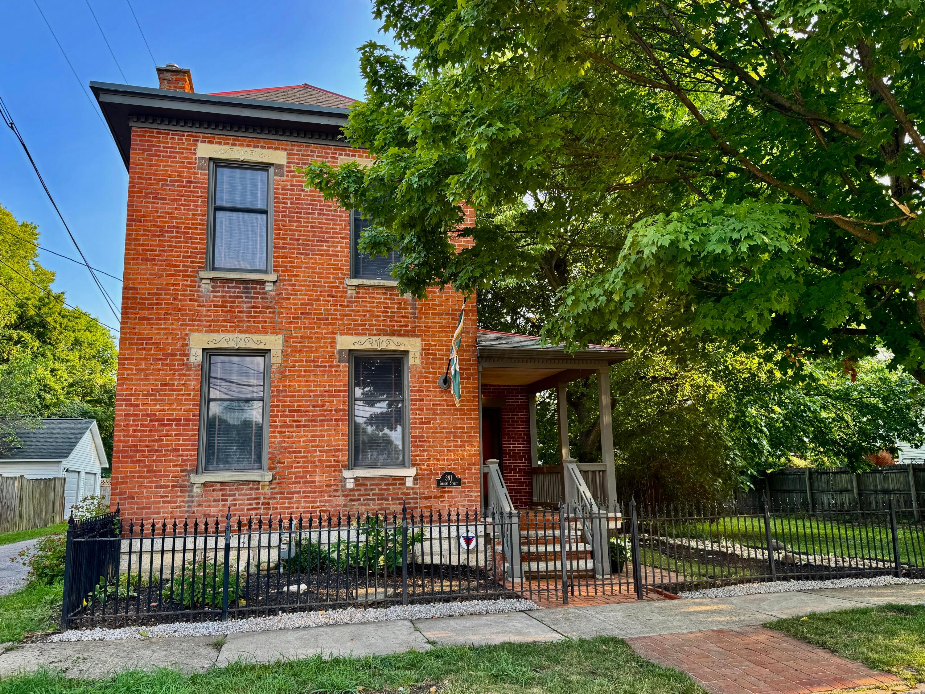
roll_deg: +2.8
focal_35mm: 24
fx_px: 641
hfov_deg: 71.6
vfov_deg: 56.8
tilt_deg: +9.7
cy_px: 347
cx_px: 462
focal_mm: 6.76
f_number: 1.78
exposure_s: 1/222
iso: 64
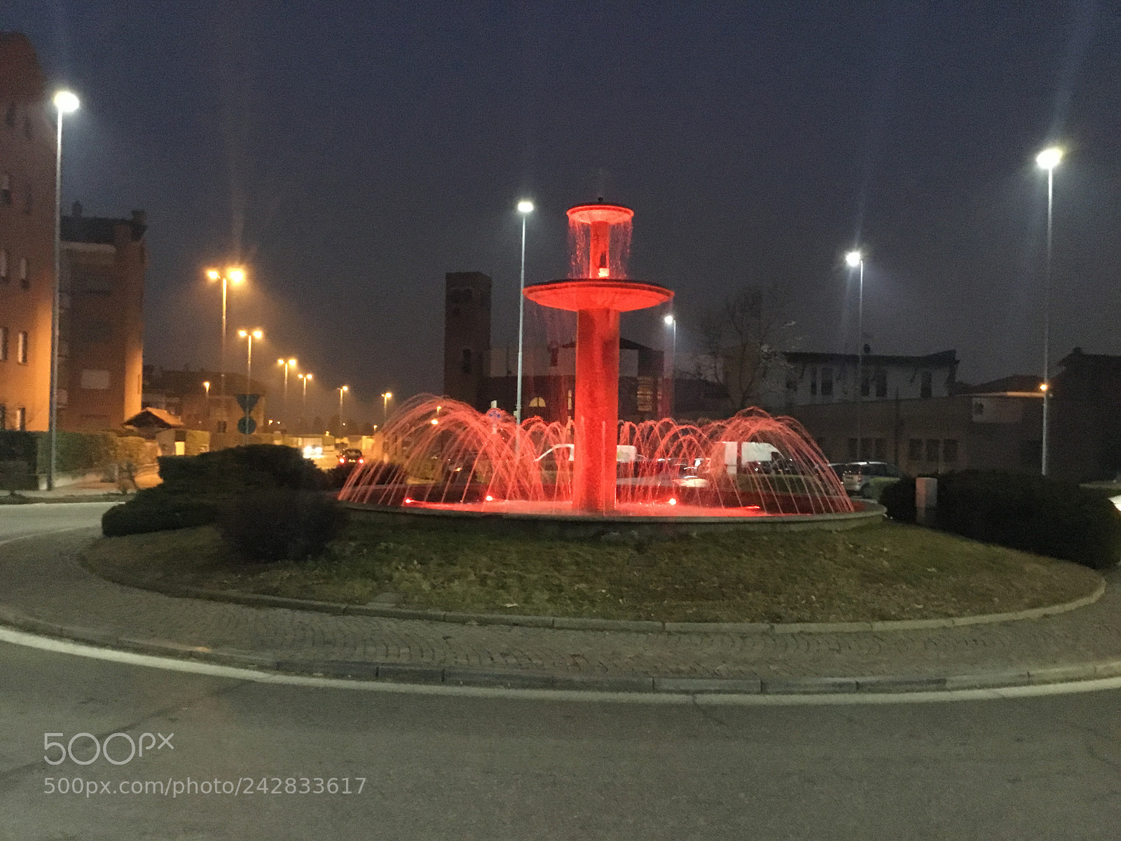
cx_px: 560
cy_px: 420
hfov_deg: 58.4
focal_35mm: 31
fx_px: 1004
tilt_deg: +3.9
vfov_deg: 45.4
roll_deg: +0.8
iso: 640
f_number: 2.4
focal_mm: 3.3
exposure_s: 1/17
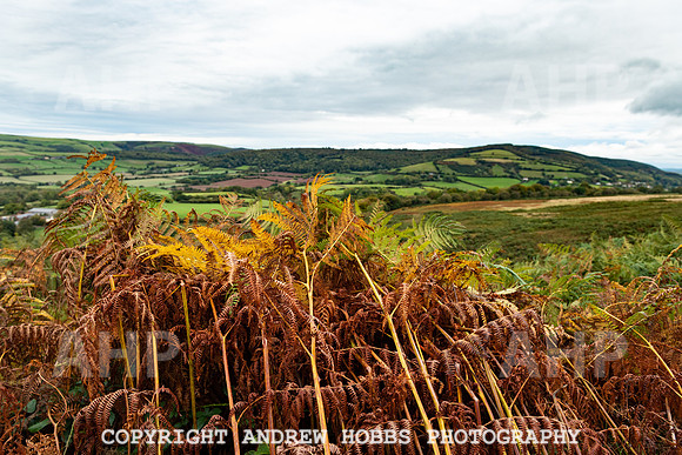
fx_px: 455
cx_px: 341
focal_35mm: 24
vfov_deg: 53.2
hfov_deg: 73.7
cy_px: 228
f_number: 7.1
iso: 200
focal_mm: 24
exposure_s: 1/200
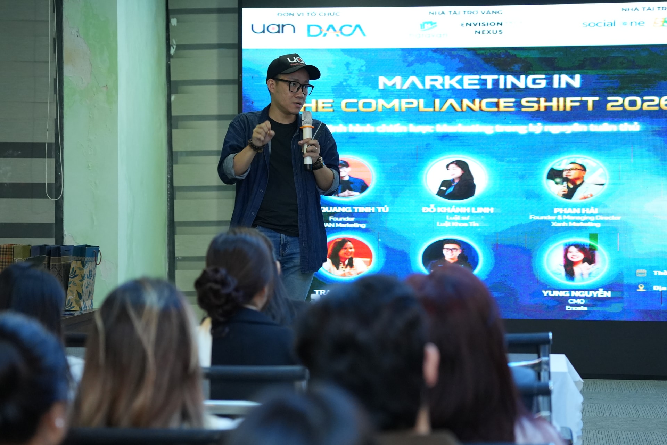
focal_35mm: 105
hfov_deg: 19.5
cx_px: 334
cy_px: 222
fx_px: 1945
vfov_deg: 13.0
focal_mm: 70
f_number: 2.8
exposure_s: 1/200
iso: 2500
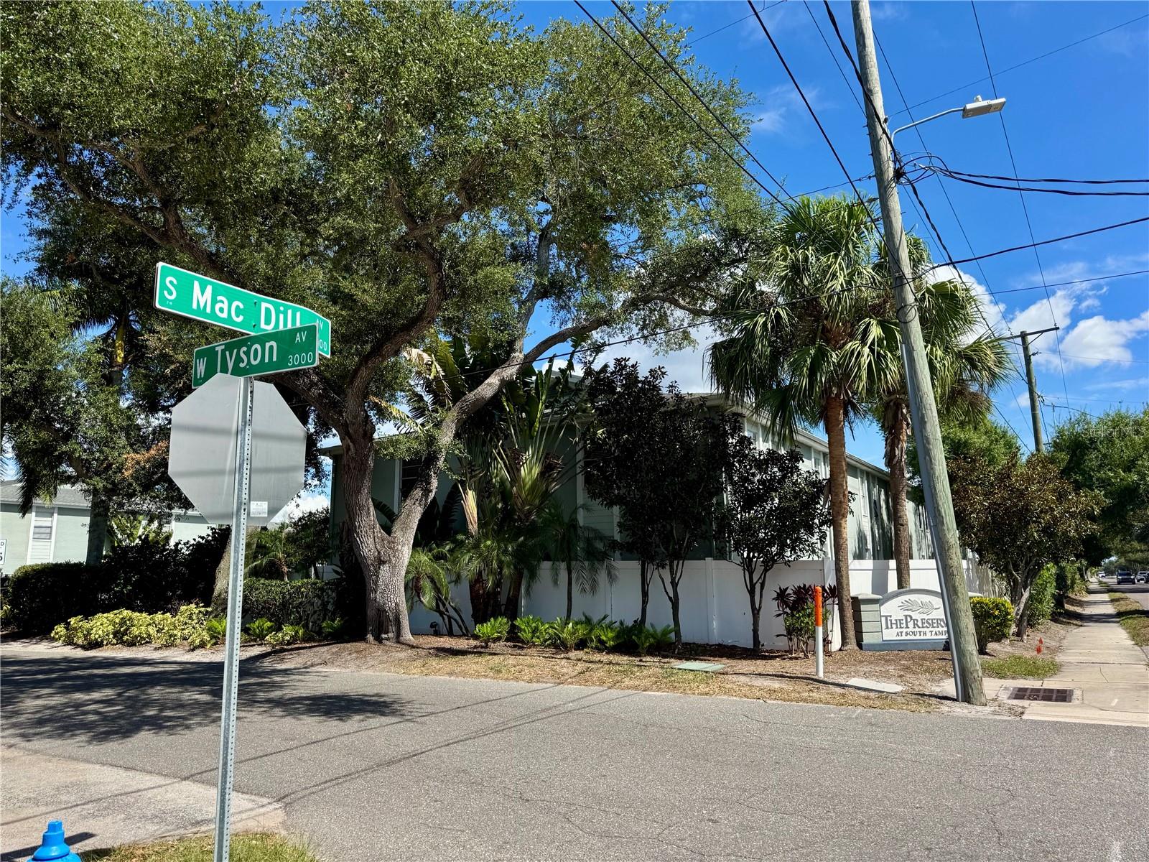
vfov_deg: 56.8
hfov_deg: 71.6
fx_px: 797
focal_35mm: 24
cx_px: 574
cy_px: 431
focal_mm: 6.76
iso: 80
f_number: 1.78
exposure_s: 1/3802
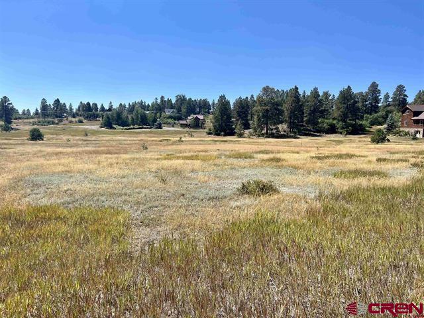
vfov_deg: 53.1
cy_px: 159
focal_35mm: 26
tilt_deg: -6.0
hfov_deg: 67.3
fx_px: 318
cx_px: 212
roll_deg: -1.7
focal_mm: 5.7
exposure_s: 1/3968
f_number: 1.5
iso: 50
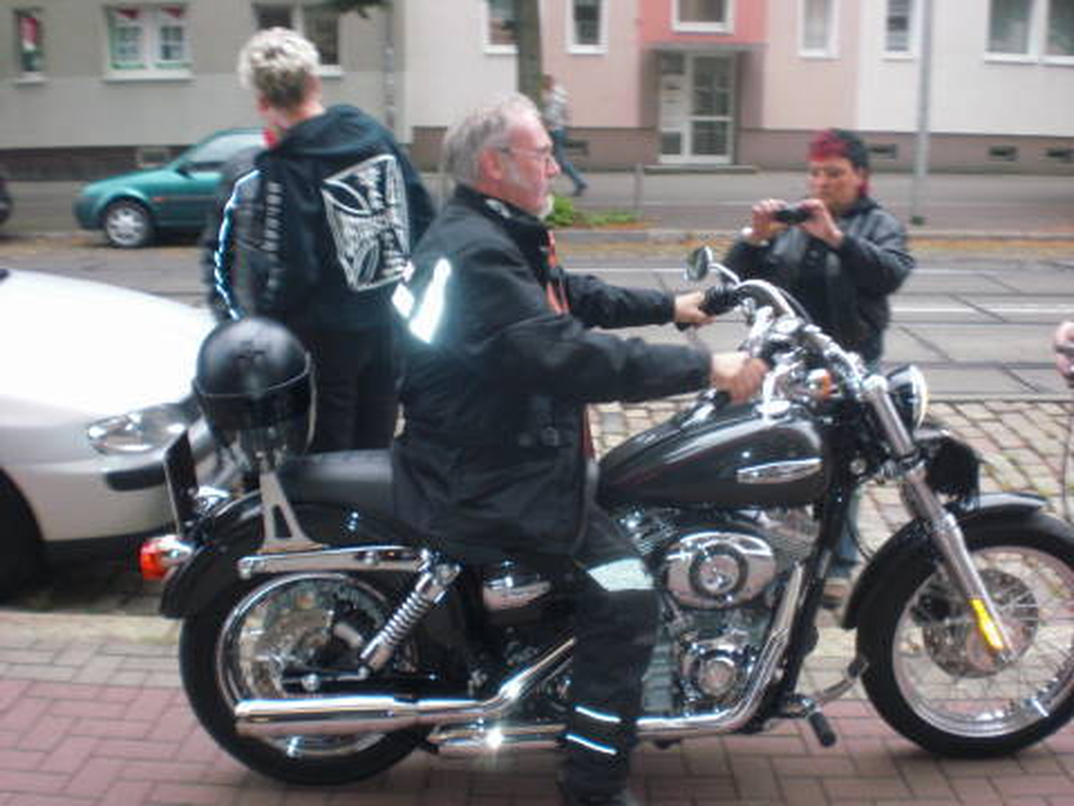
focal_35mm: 38
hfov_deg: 49.0
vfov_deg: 37.7
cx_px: 537
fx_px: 1179
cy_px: 403
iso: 200
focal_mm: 6.3
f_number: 3.1
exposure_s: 1/60
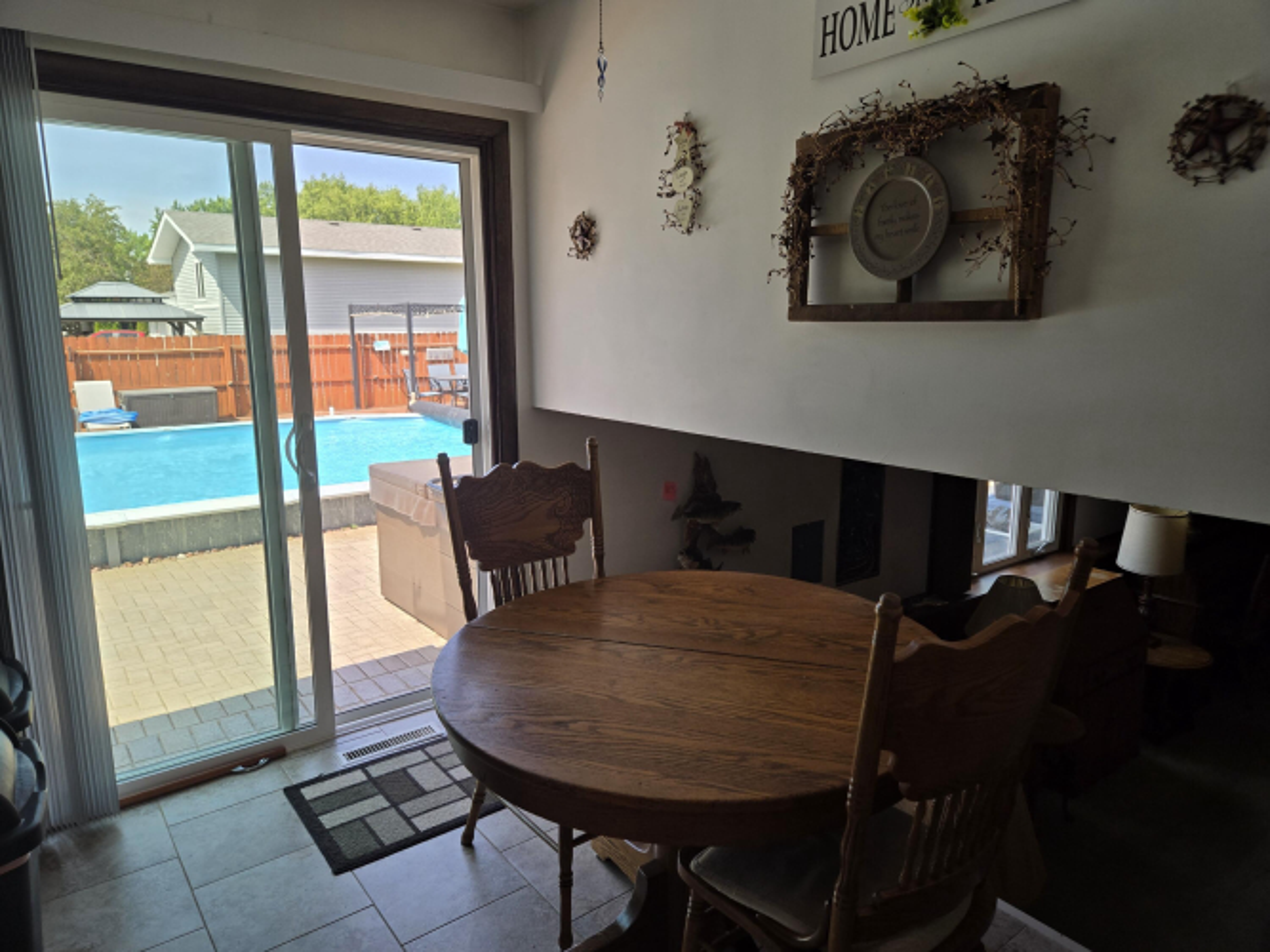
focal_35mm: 23
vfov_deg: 58.9
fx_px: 844
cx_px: 635
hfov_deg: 73.9
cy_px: 476
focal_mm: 5.4
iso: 25
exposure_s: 1/324
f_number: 1.8
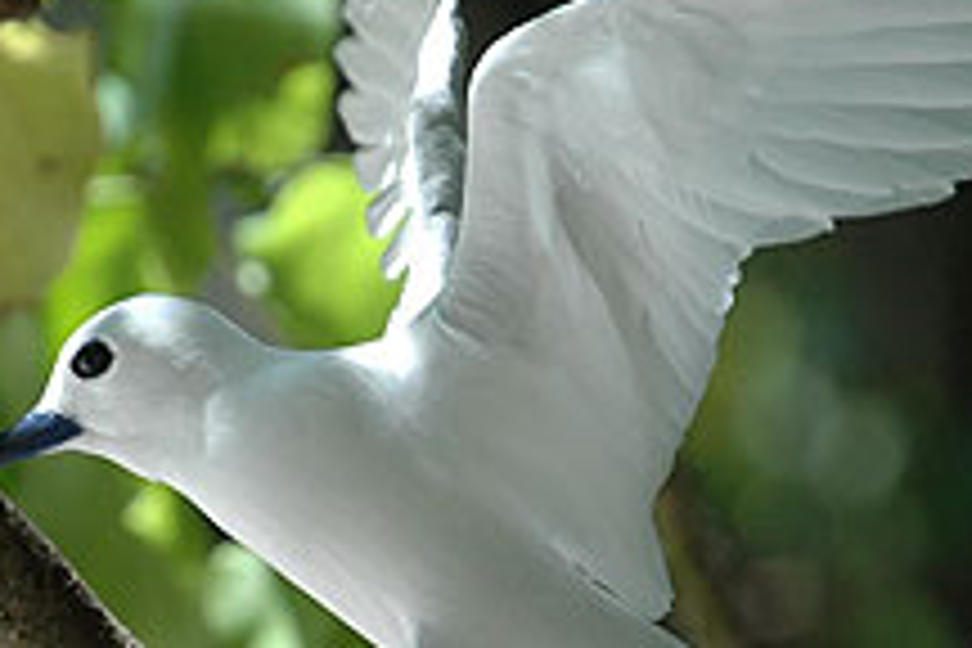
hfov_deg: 3.3
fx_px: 16874
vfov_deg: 2.2
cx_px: 464
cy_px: 389
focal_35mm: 625
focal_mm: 200
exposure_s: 1/640
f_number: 5.6
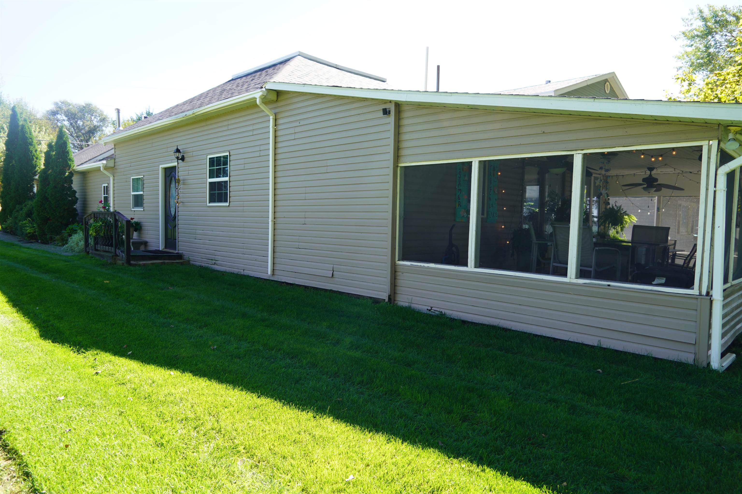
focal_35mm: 24
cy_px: 247
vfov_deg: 53.1
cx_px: 371
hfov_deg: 73.7
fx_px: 495
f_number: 5.6
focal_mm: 24
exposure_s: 1/80
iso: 100
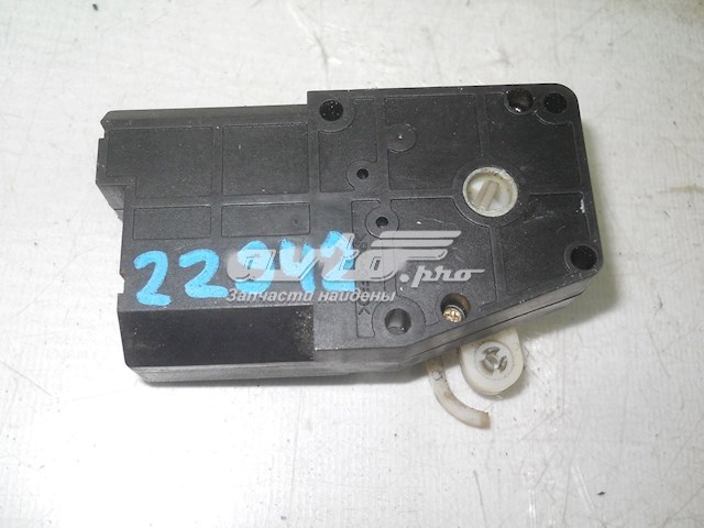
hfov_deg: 45.8
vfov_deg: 35.1
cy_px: 264
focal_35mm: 41
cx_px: 352
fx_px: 834
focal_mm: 6.72
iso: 80
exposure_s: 1/30
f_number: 5.5
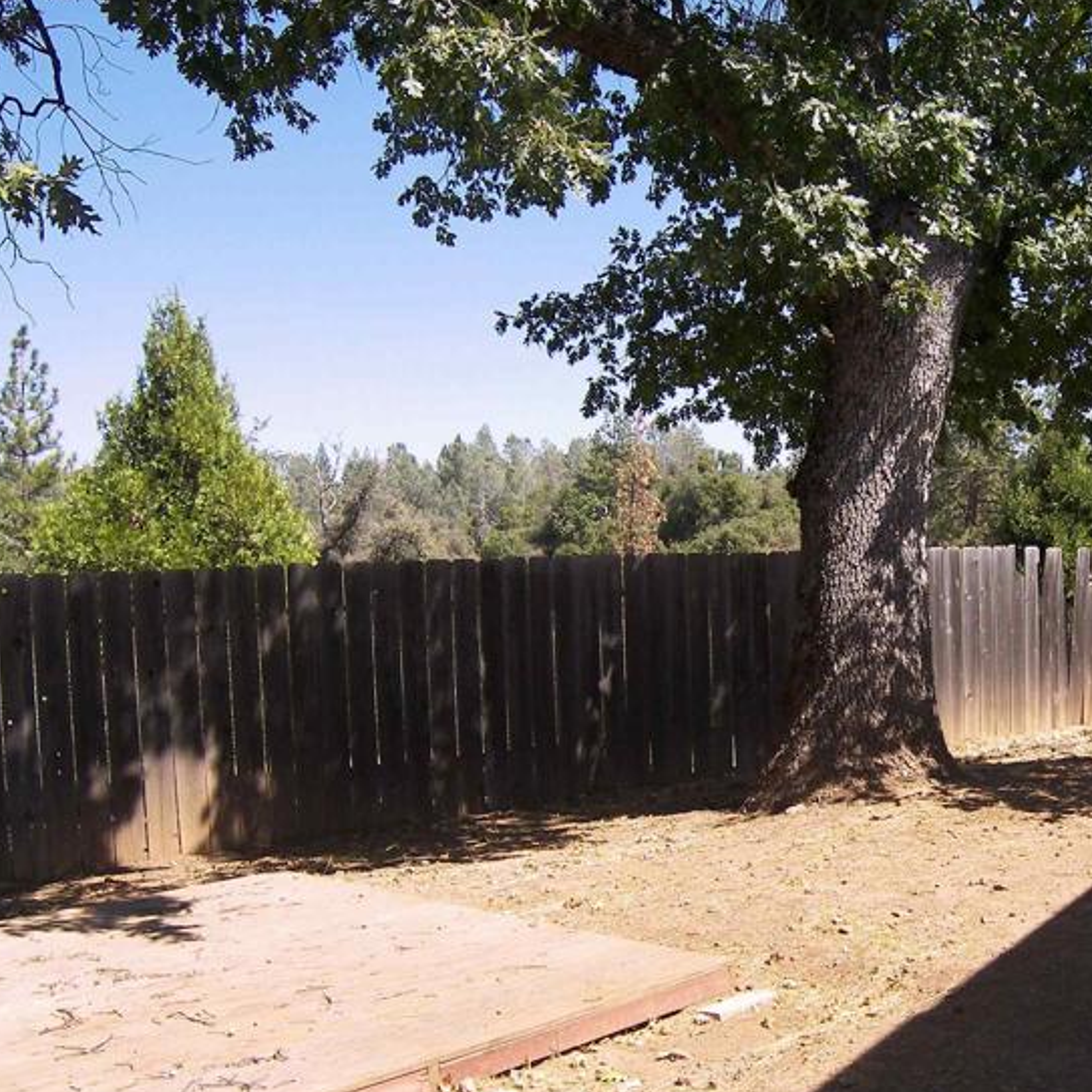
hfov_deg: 40.2
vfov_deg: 41.7
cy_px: 635
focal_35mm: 40
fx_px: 1428
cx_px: 869
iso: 50
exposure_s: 1/500
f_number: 2.8
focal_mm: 5
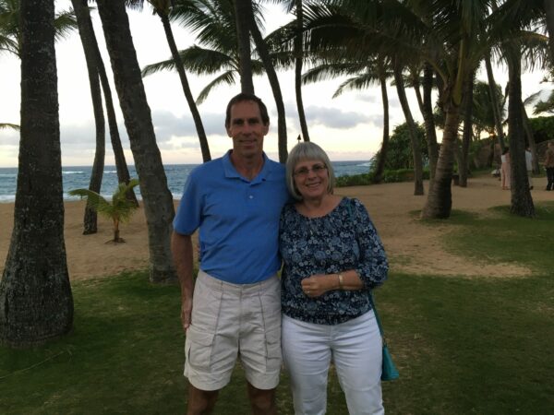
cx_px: 277
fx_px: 464
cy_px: 208
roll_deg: +0.1
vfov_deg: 48.2
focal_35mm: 29
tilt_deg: -8.7
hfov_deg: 61.7
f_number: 2.2
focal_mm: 4.15
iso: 25
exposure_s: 1/30
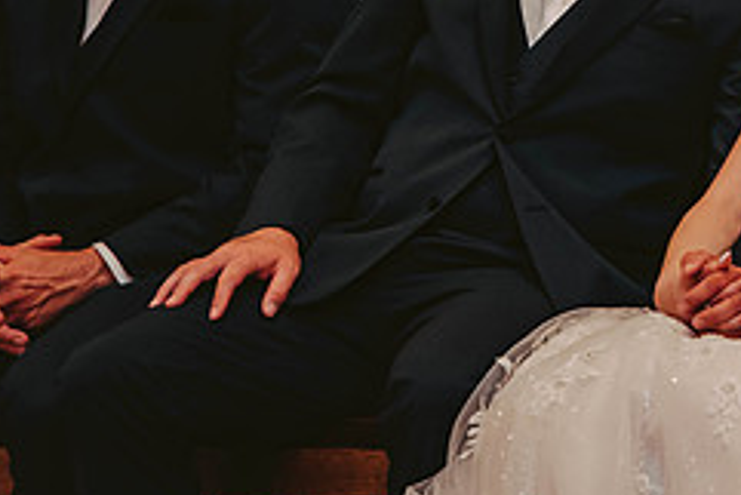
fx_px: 9906
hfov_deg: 4.3
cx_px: 719
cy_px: 26
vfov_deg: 2.9
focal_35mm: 481
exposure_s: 1/80
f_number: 2.8
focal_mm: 200
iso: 800
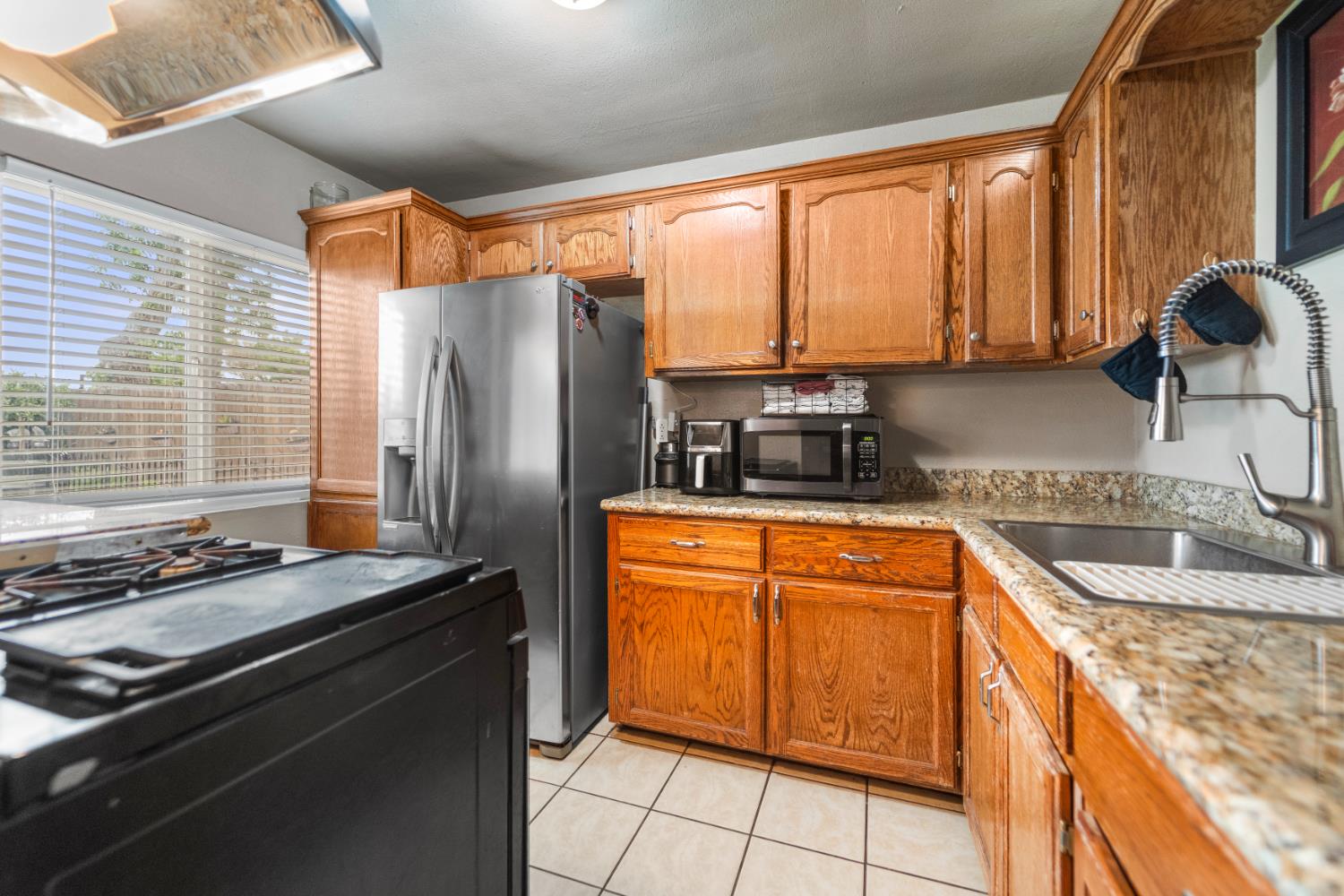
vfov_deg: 81.2
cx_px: 672
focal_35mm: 14
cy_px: 448
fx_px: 523
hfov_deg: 104.3
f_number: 2.8
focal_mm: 14
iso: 2000
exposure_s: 1/15
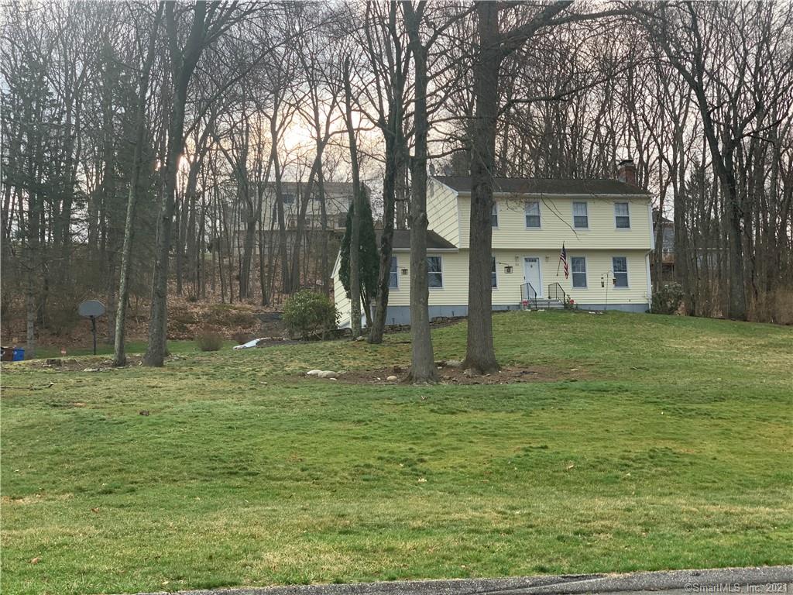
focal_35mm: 52
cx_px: 396
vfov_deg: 28.0
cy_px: 298
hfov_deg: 36.8
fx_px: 1191
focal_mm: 6
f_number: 2.4
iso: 16
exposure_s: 1/122
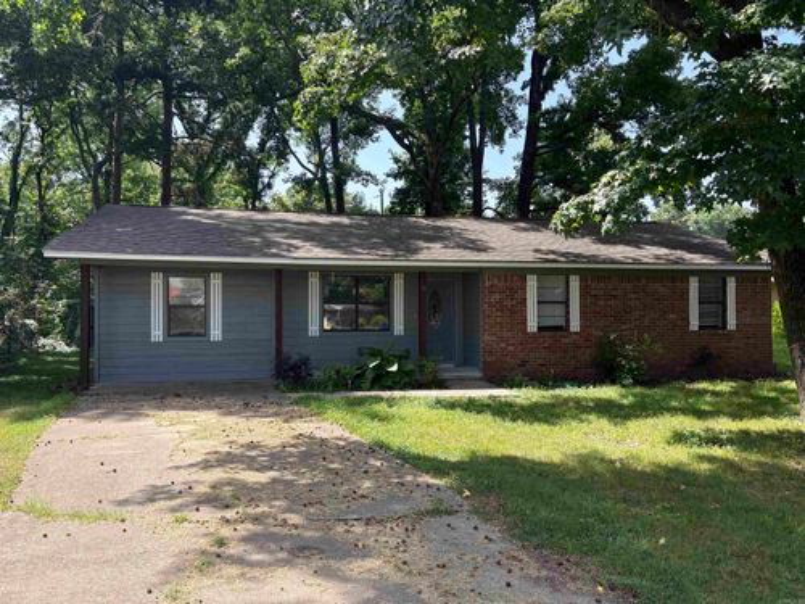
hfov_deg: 67.3
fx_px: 605
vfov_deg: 53.1
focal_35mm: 26
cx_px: 402
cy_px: 302
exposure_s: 1/1016
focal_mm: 5.96
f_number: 1.6
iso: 64
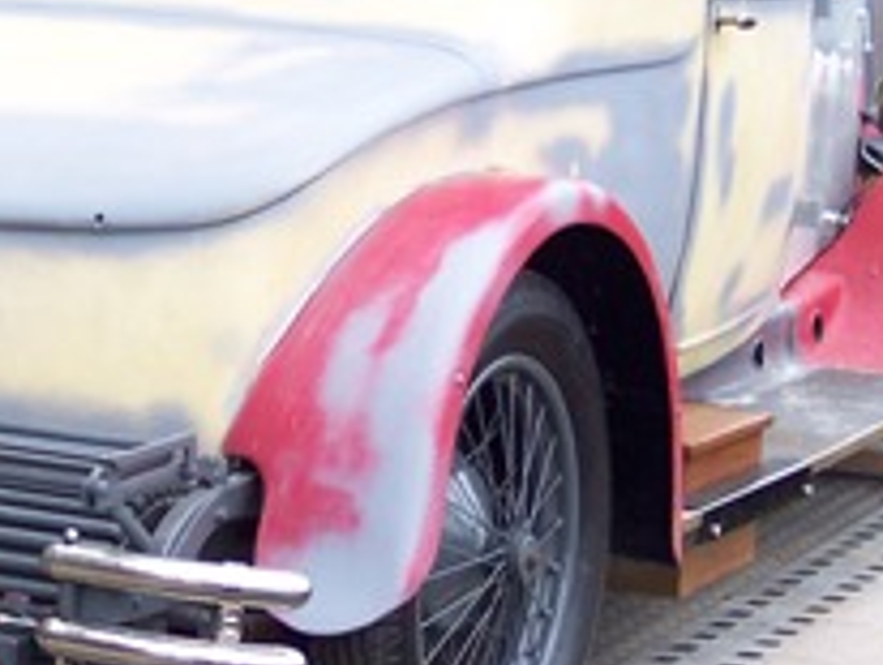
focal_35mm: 118
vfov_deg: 12.6
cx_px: 463
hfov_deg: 16.7
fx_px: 3014
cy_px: 275
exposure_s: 1/350
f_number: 2.8
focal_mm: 8
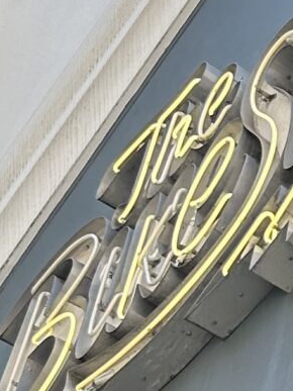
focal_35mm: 172
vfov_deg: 11.5
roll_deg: -3.6
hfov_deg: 8.2
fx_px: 1942
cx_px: 597
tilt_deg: +39.3
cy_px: 202
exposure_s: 1/639
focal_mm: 5.7
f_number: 1.5
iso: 50
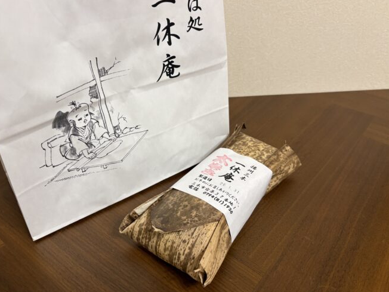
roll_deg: +0.7
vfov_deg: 48.2
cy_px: 147
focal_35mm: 29
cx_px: 173
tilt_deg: -35.0
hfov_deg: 61.5
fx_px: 326
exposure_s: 1/60
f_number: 1.6
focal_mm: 5.96
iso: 200
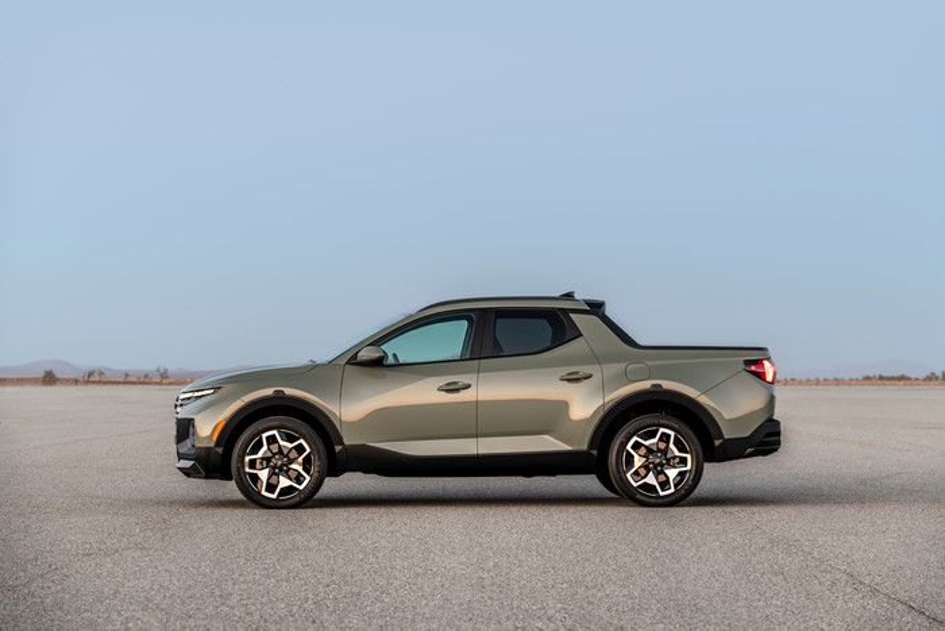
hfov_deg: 20.4
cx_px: 472
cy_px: 316
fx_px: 2625
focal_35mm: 100
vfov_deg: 13.7
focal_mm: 100
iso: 64
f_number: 5
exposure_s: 1/1.25
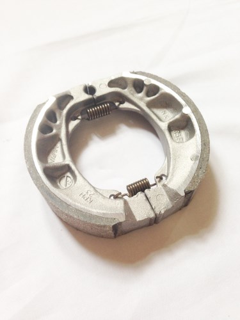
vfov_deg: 55.4
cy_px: 160
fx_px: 305
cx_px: 120
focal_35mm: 33
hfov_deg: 42.9
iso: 64
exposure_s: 1/20
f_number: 2.4
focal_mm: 4.12
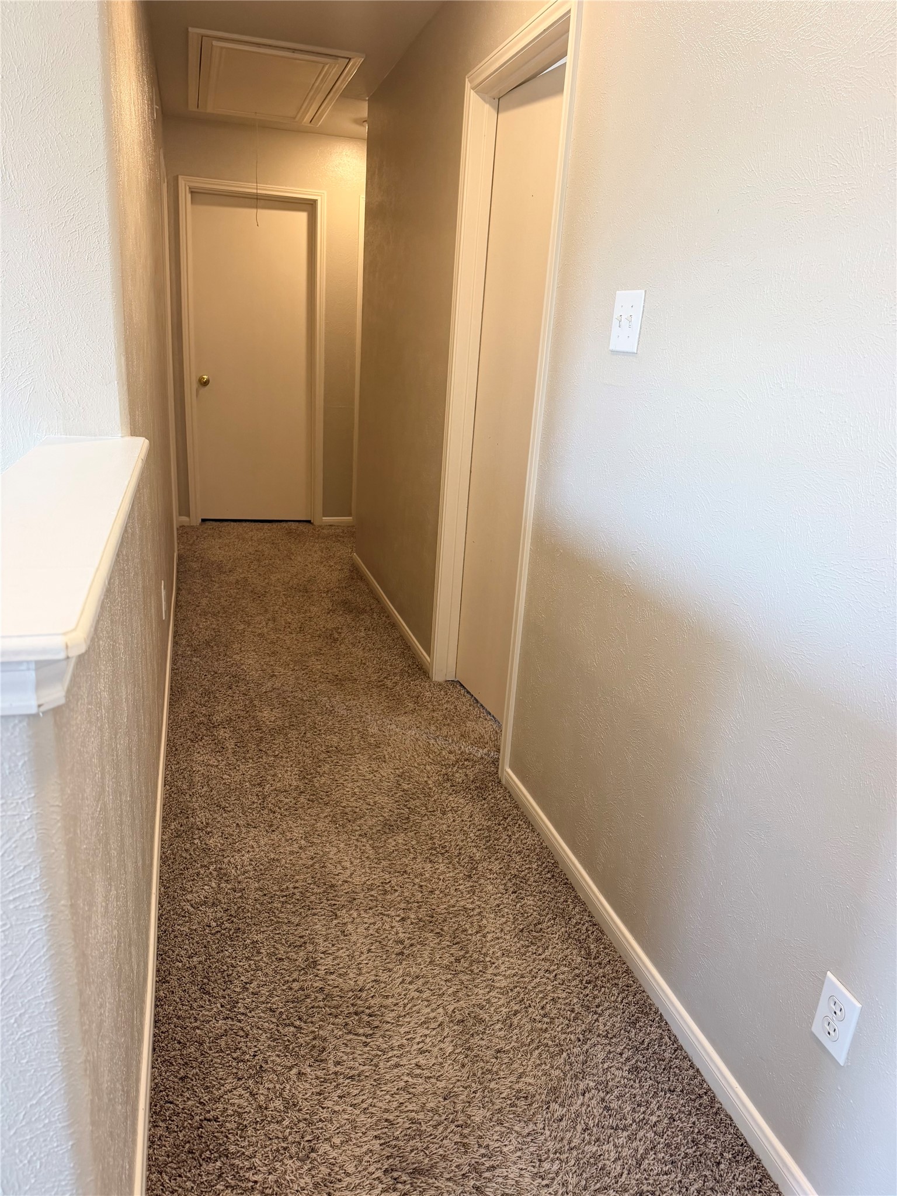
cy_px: 598
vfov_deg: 71.6
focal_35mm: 24
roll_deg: -4.6
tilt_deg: -18.3
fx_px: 829
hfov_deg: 56.8
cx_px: 448
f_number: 1.78
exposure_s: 1/121
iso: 200
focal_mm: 6.76
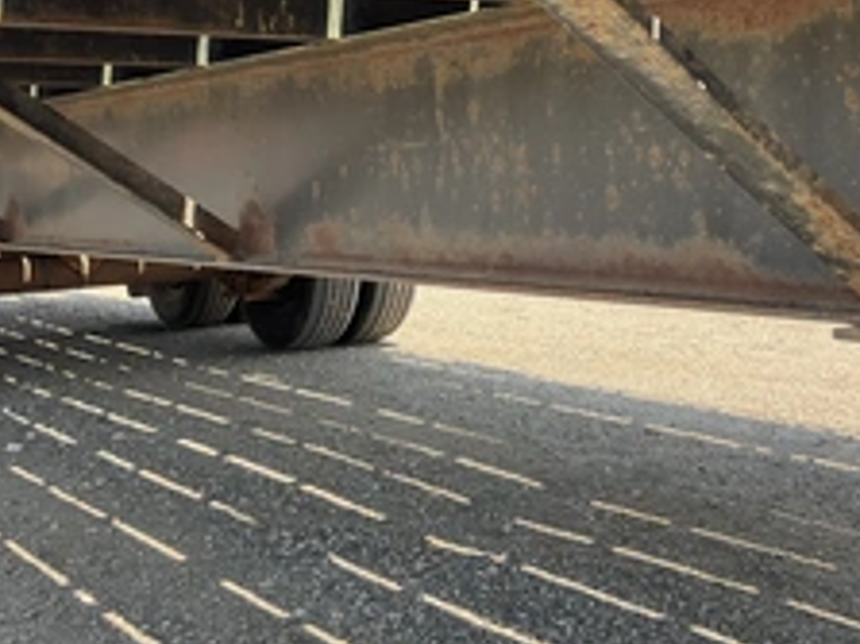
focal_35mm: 52
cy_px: 231
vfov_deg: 27.9
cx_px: 513
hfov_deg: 36.7
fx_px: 1291
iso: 25
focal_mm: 3
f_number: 1.8
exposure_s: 1/226
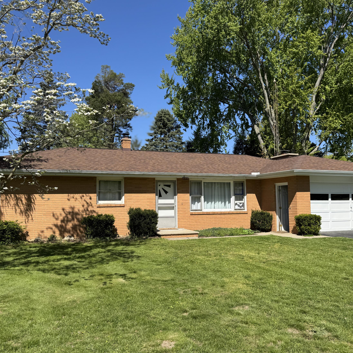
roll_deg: +0.6
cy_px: 180
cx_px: 177
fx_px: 335
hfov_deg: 55.6
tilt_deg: +4.2
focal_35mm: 29
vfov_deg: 55.6
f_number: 1.78
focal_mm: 6.76
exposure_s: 1/3597
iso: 80
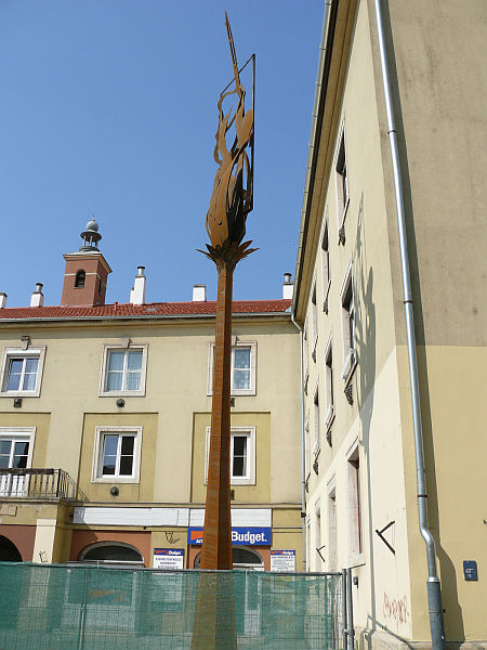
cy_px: 325
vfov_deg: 52.6
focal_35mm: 35
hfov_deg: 40.7
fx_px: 657
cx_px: 244
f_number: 4.5
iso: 100
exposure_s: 1/1300
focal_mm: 7.4
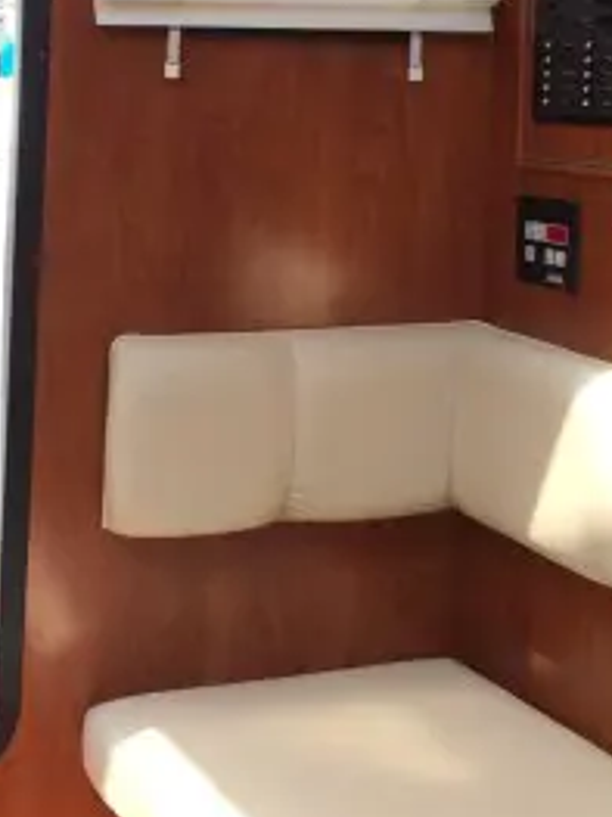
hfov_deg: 20.1
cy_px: 193
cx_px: 190
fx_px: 1722
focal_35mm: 73
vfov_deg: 26.3
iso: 32
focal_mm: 4.12
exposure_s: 1/533
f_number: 2.2
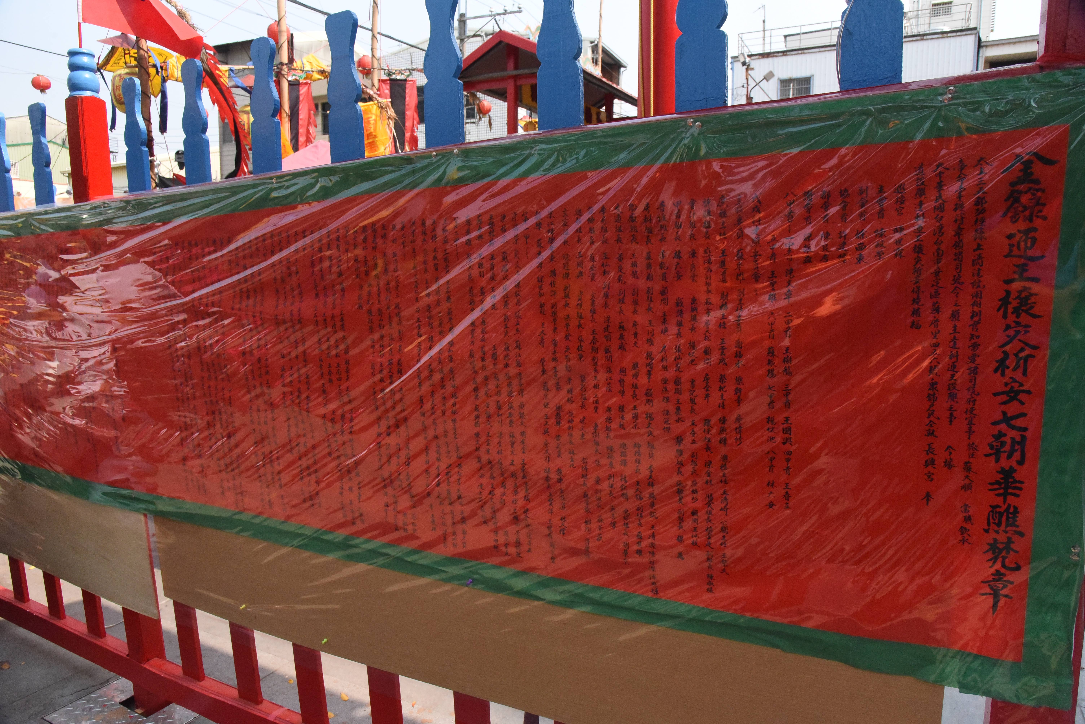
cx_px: 542
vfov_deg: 53.2
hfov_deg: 73.7
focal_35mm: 24
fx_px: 724
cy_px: 362
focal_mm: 24
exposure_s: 1/4000
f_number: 11
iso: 7200
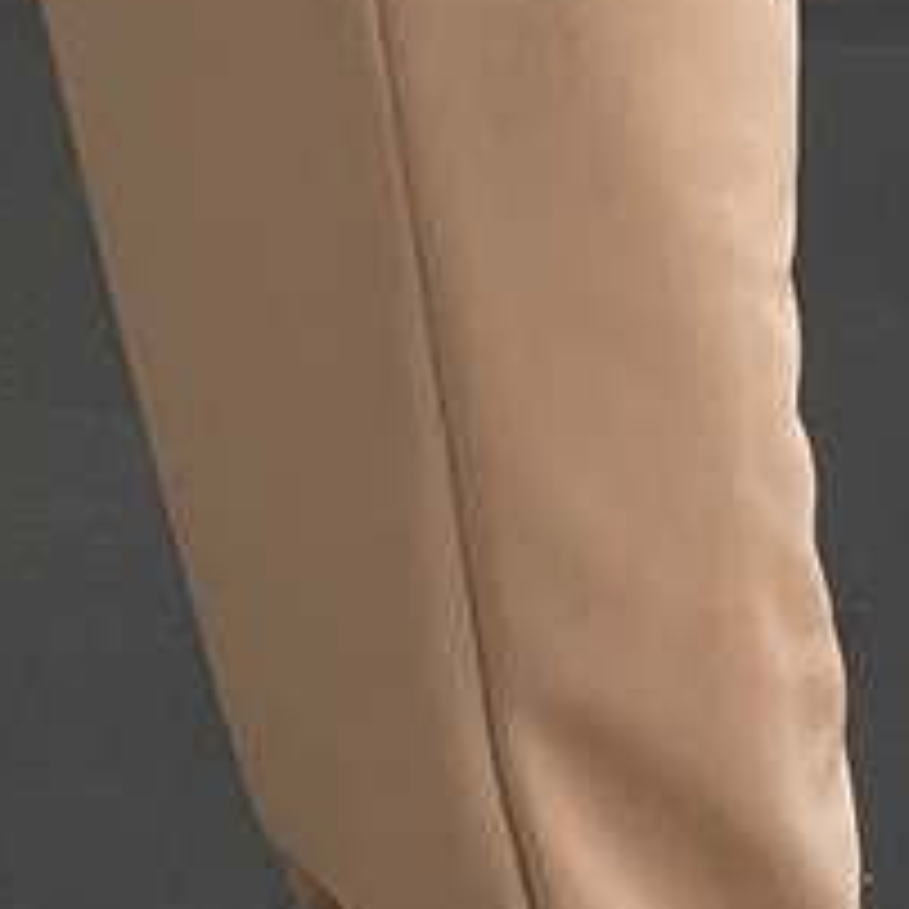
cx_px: 806
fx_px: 6031
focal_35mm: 203
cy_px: -716
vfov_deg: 8.3
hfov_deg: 8.6
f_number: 1.8
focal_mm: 3
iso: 64
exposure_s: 1/120
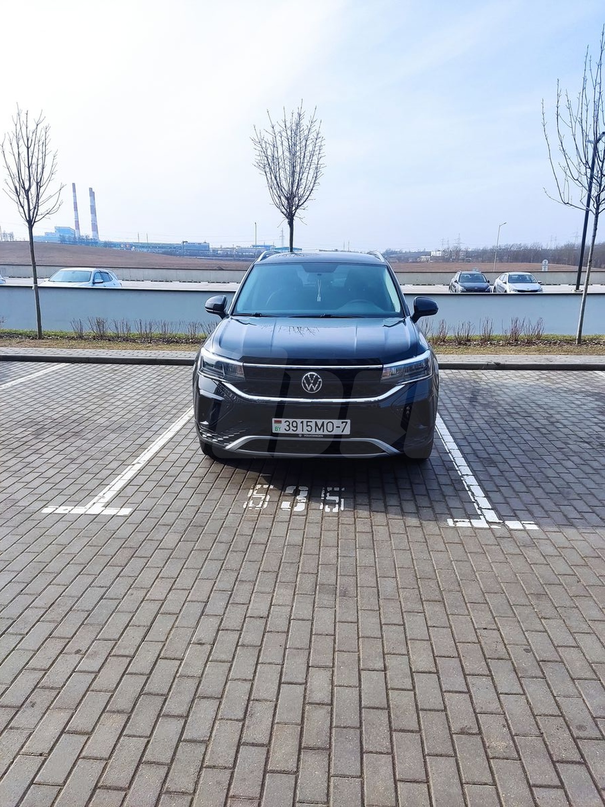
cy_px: 404
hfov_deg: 54.9
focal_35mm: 25
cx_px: 302
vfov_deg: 69.4
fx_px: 583
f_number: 1.79
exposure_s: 1/1001
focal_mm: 4.71
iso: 50
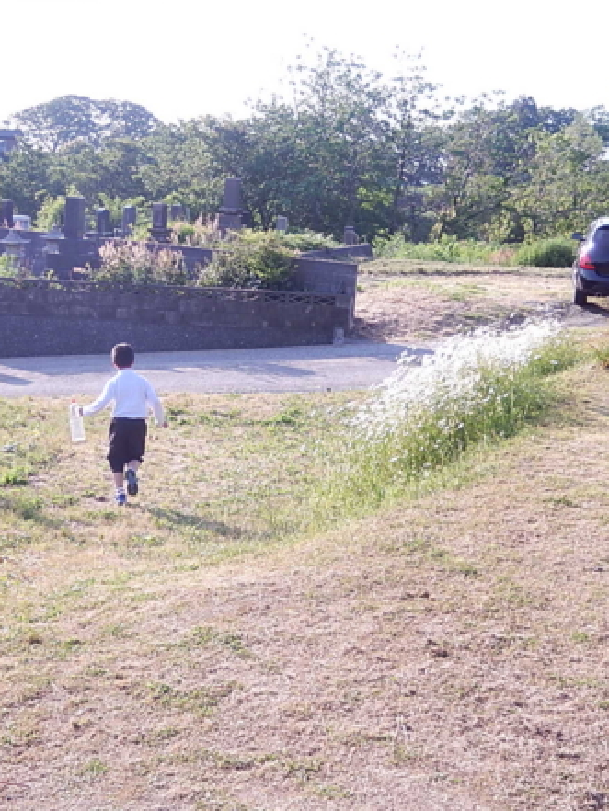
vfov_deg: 38.9
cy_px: 403
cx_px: 156
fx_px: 1149
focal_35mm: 49
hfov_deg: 29.3
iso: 125
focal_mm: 6.5
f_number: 4
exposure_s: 1/250
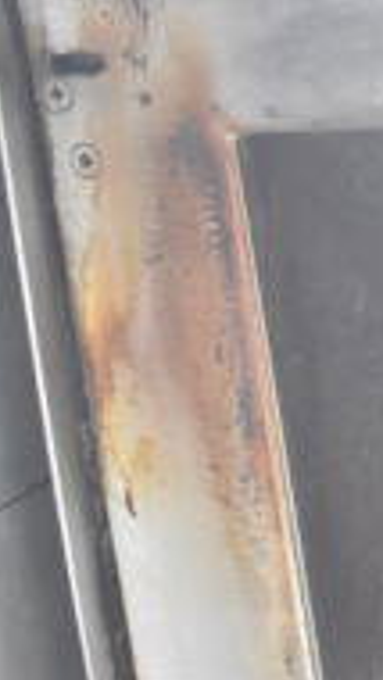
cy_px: 438
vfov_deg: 11.8
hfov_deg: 6.3
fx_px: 3283
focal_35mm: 182
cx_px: 1031
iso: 3200
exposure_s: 1/60
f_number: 4.8
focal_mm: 36
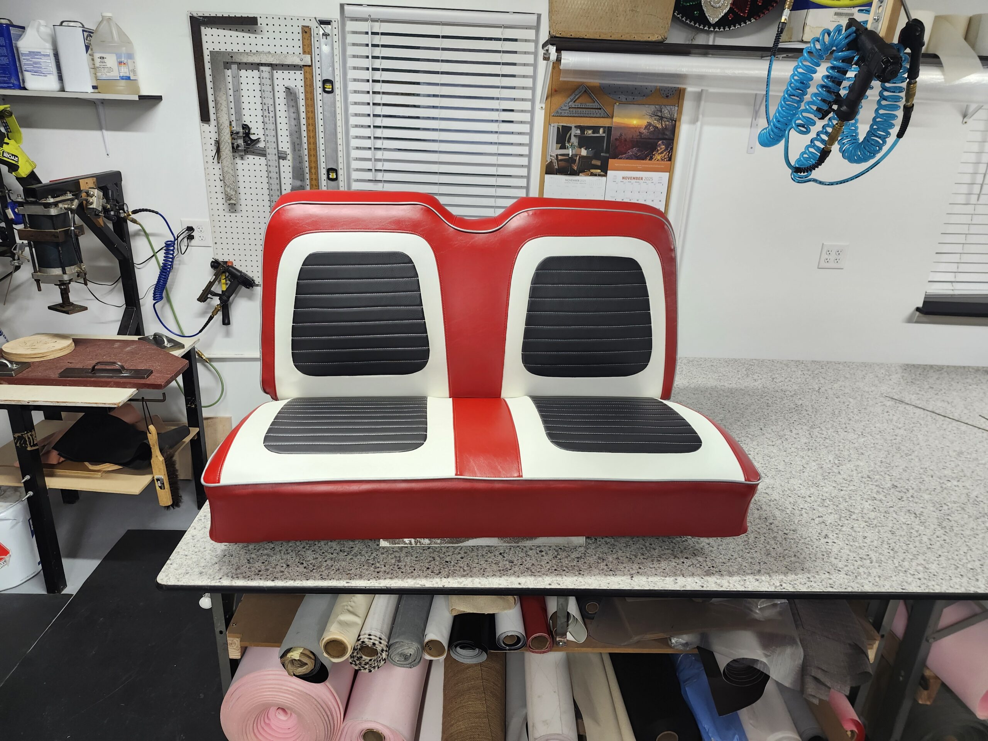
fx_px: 656
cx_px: 494
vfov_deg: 58.9
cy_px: 370
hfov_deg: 73.9
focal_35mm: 23
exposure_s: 1/120
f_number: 1.8
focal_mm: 5.54
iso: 125
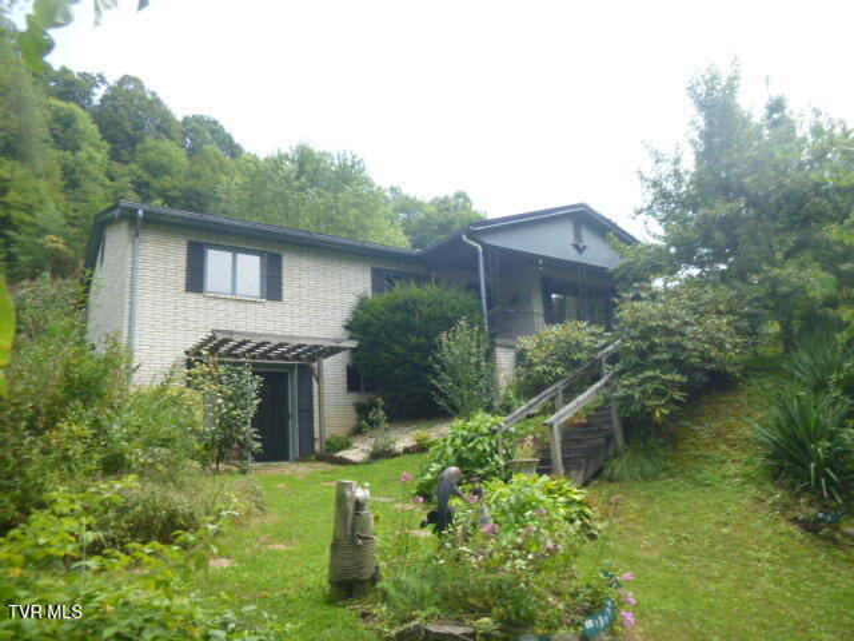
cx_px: 427
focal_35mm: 25
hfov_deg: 69.4
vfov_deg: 54.9
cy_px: 320
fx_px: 617
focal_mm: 4.5
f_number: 3.9
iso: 200
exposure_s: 1/160
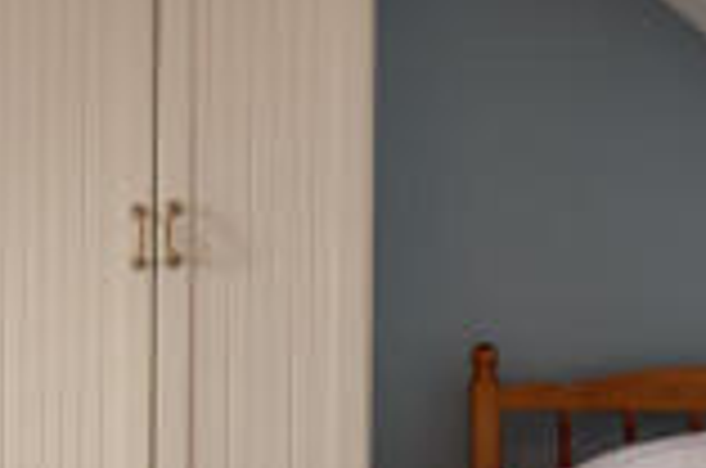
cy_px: 292
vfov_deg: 19.1
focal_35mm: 71
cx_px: -76
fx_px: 1390
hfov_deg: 26.2
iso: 400
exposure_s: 1/13
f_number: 8
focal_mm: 17
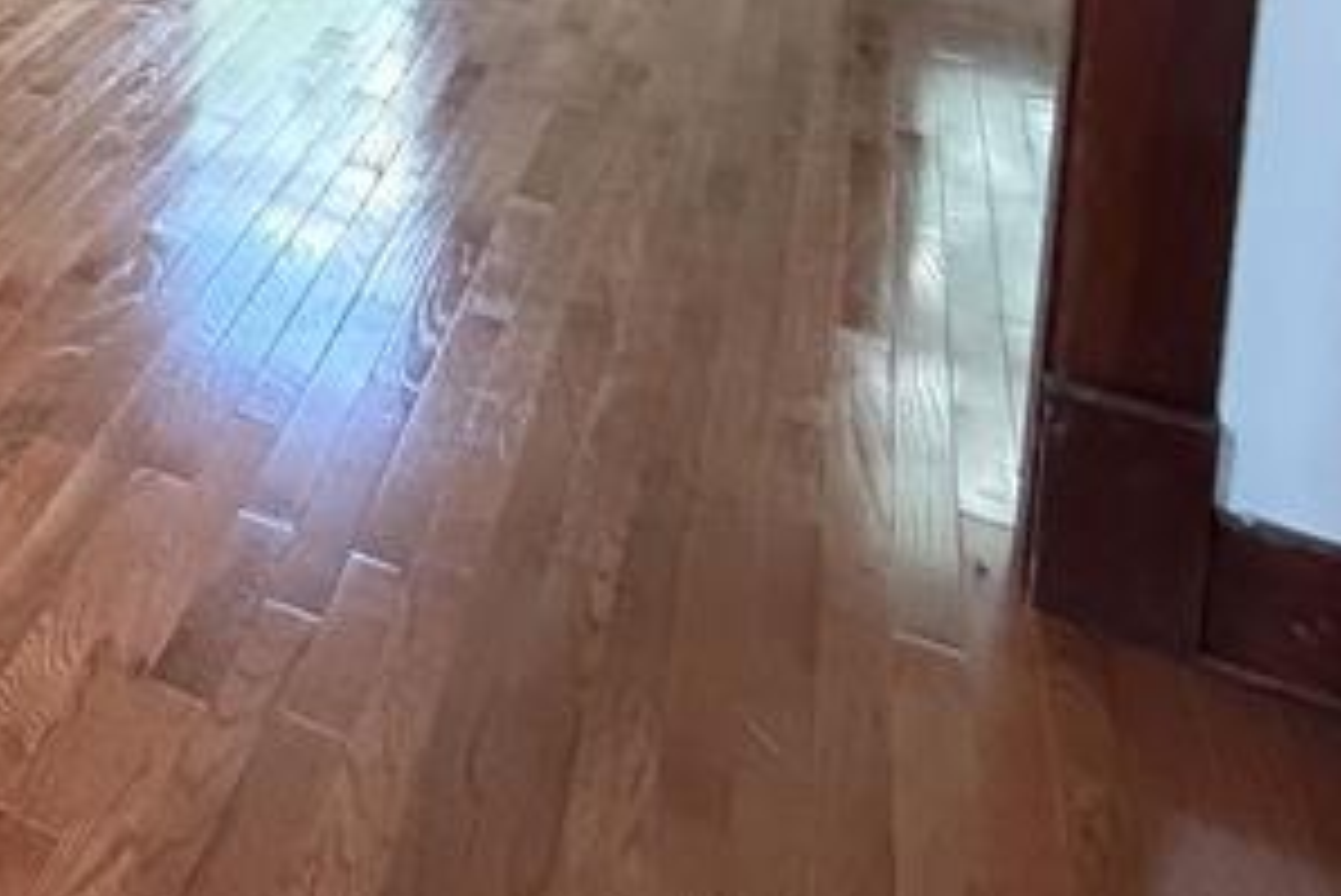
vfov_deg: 22.3
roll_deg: +0.2
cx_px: -698
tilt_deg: -4.9
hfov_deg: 27.0
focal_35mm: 50
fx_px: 1863
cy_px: -441
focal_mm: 2.22
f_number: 2.2
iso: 640
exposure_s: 1/60
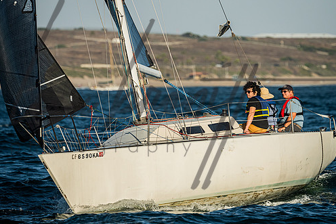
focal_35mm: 432
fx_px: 4033
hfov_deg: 4.8
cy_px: 80
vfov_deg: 3.2
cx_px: 193
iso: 400
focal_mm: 310
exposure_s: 1/4000
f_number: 5.6
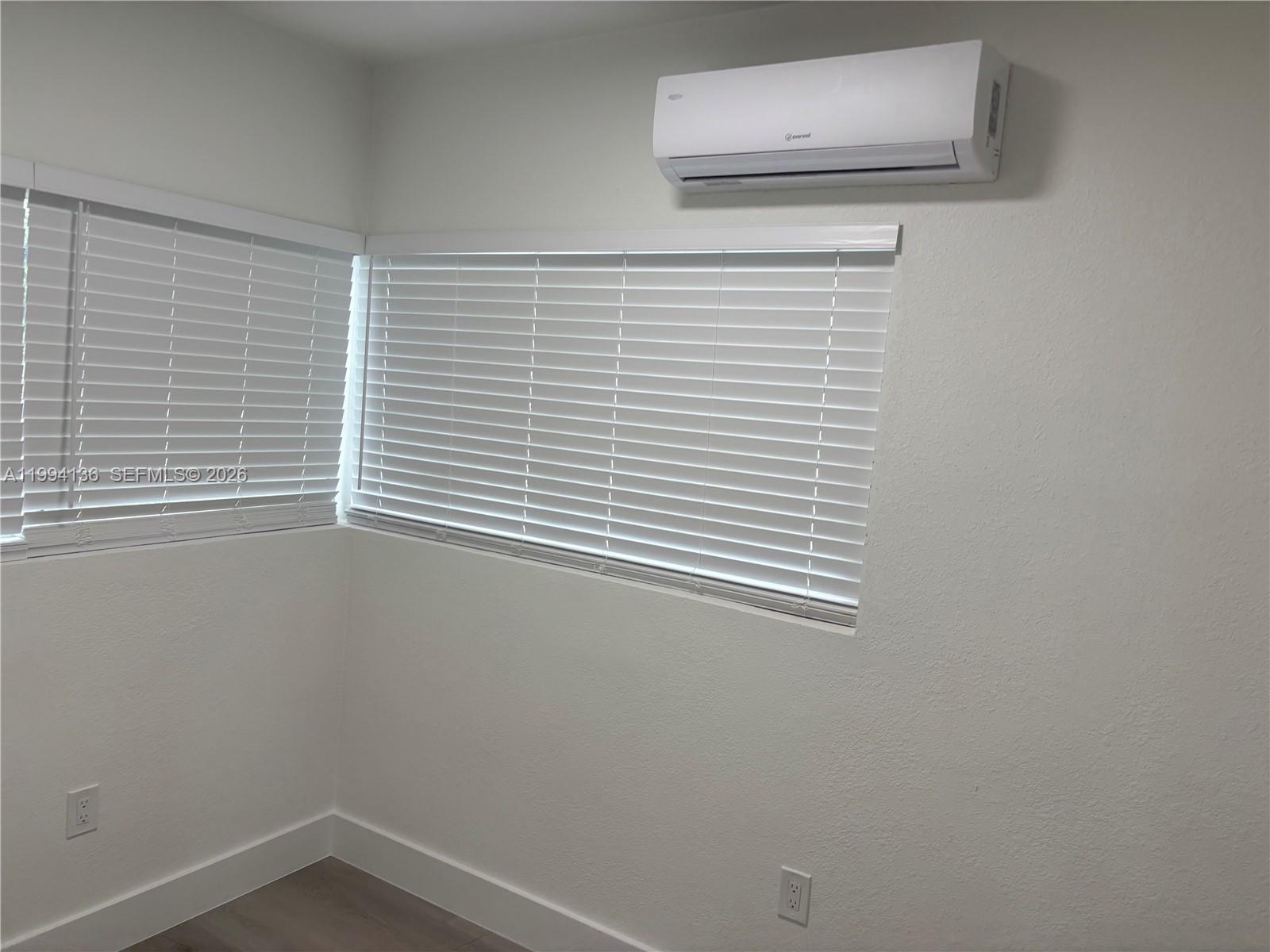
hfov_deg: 67.3
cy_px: 476
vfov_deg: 53.1
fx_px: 954
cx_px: 635
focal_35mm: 26
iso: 80
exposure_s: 1/120
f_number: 1.6
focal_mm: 5.96
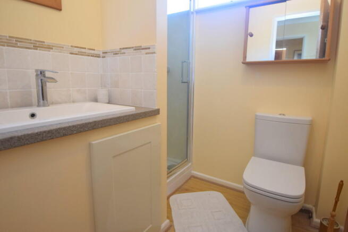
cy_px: 116
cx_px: 174
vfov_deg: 67.4
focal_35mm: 18
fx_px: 174
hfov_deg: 90.0
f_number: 3.8
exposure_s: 1/30
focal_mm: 12
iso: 800
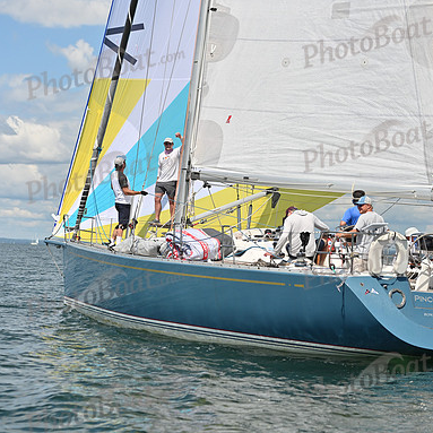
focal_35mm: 90
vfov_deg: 19.3
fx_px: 1274
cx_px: 244
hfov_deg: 19.3
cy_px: 218
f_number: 3.5
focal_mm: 70
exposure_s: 1/2500
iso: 250
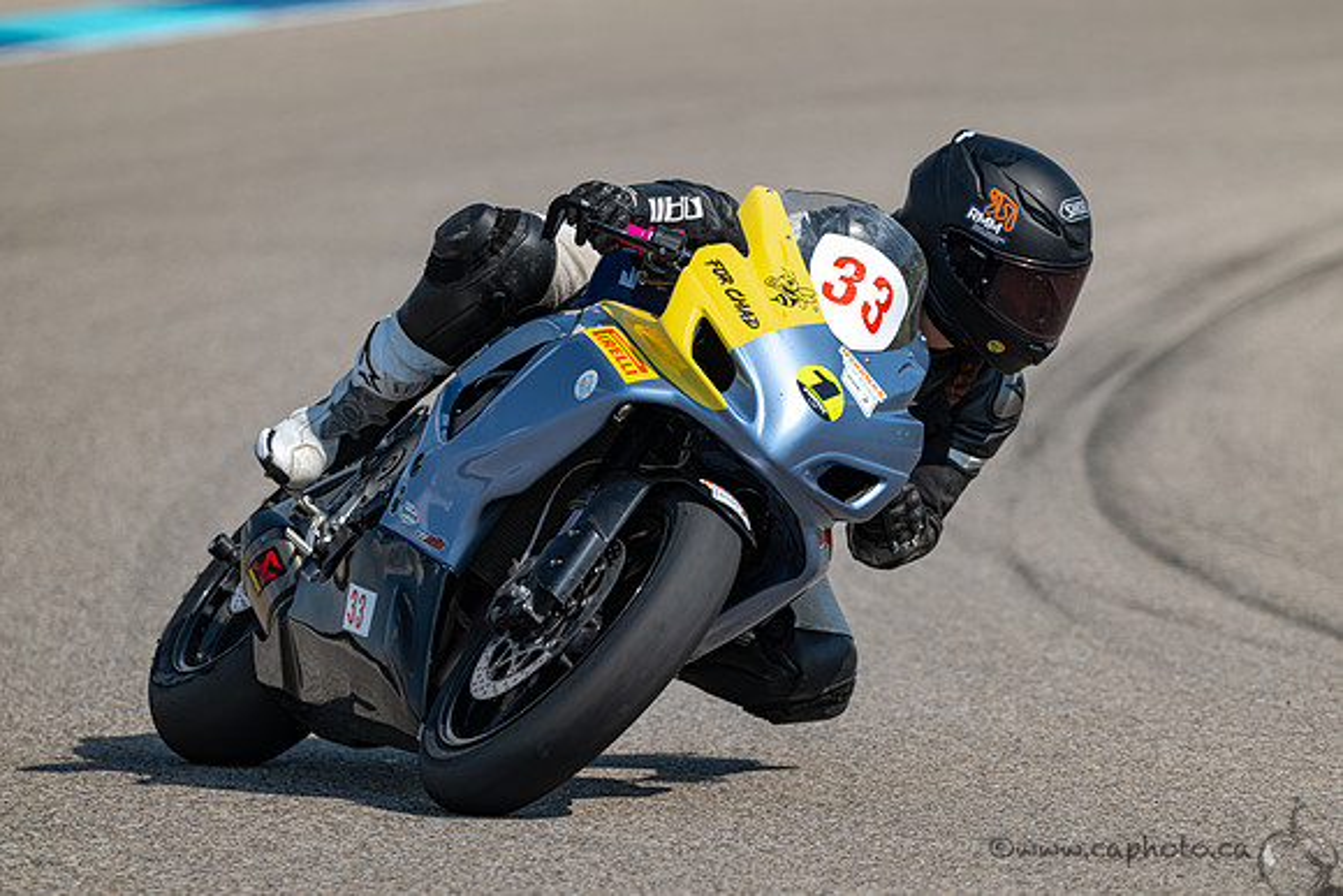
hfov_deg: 4.4
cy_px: 517
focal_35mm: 467
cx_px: 703
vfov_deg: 2.9
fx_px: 17431
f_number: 6
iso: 160
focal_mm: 400
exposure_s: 1/1250
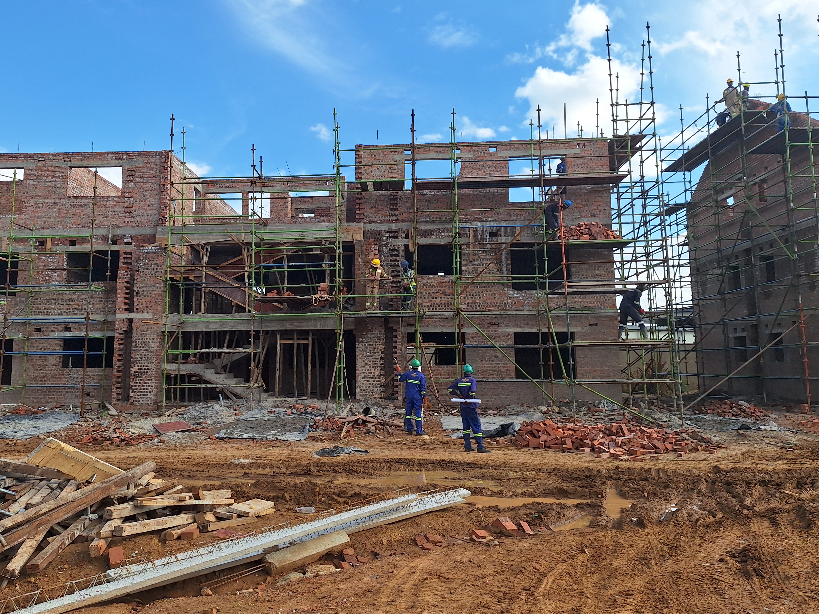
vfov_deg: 49.6
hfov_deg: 63.1
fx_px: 663
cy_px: 263
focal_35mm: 28
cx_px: 349
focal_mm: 5.54
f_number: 1.8
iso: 40
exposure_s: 1/2105
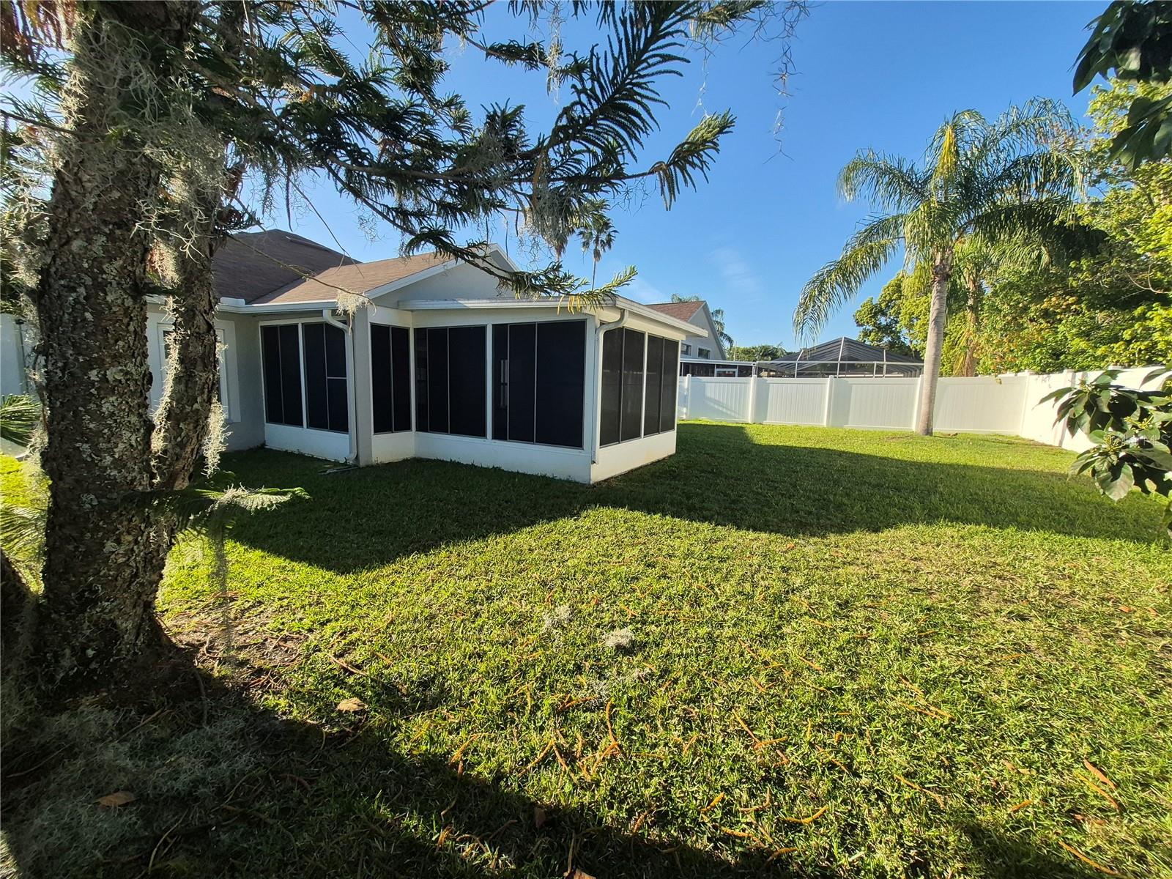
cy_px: 440
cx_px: 586
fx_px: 440
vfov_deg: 89.9
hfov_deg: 106.2
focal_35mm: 13
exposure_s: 1/928
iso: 100
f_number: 2.2
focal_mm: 1.74
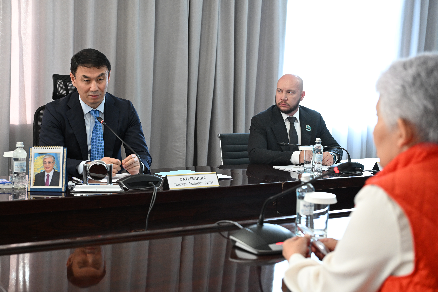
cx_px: 219
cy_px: 146
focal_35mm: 50
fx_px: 608
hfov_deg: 39.6
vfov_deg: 27.0
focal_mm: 50
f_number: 4
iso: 2500
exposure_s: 1/100
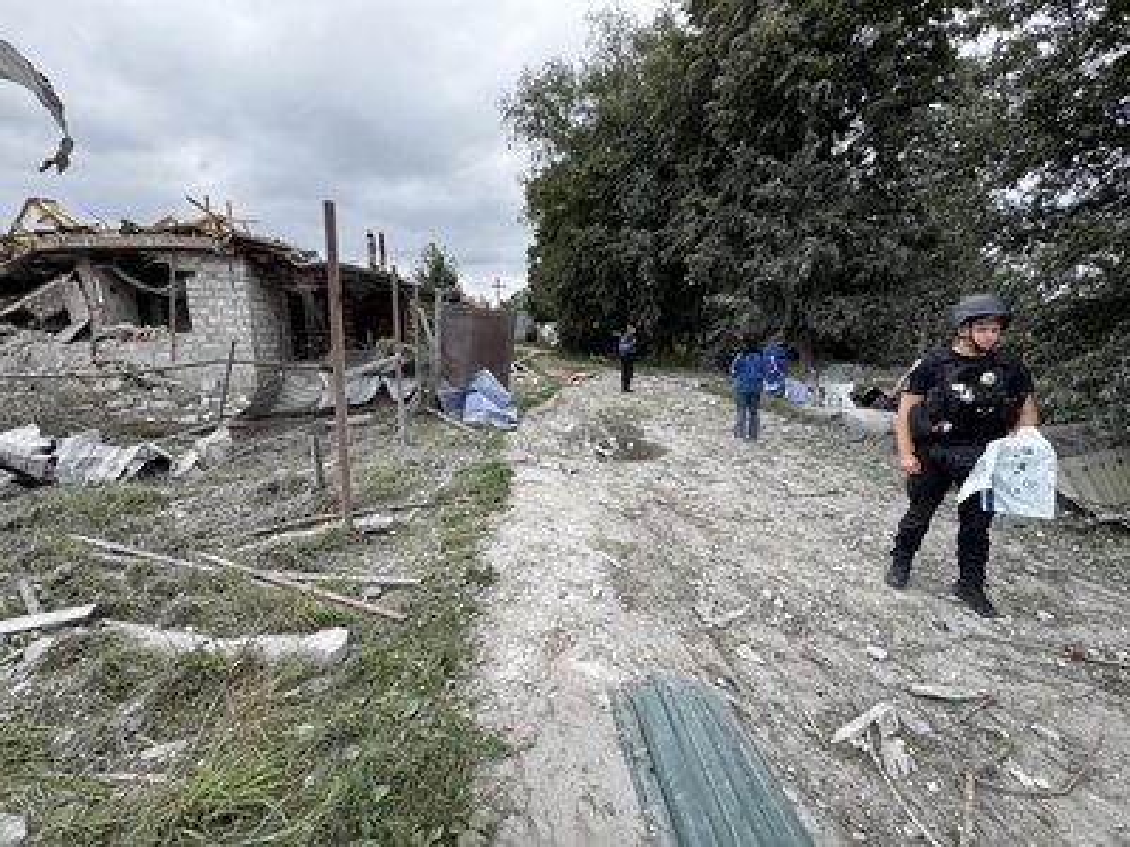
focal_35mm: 14
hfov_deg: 102.1
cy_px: 424
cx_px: 565
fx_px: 457
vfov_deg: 85.7
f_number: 2.2
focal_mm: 2.22
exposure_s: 1/243
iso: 40
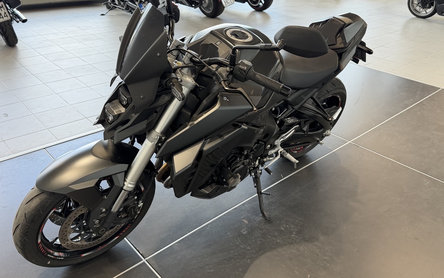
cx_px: 204
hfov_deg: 61.1
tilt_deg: -24.6
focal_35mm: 31
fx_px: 375
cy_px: 106
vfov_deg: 40.4
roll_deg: -1.5
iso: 200
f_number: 1.78
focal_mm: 6.76
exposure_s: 1/170
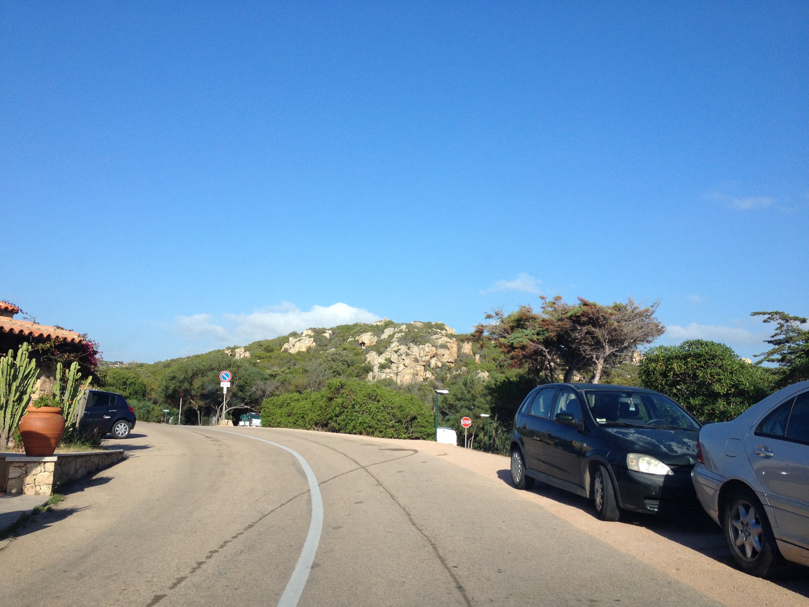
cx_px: 404
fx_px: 818
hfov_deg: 52.6
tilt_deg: +5.7
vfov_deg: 40.7
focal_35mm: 35
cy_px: 304
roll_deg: +1.9
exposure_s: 1/1126
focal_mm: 4.28
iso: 50
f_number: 2.4
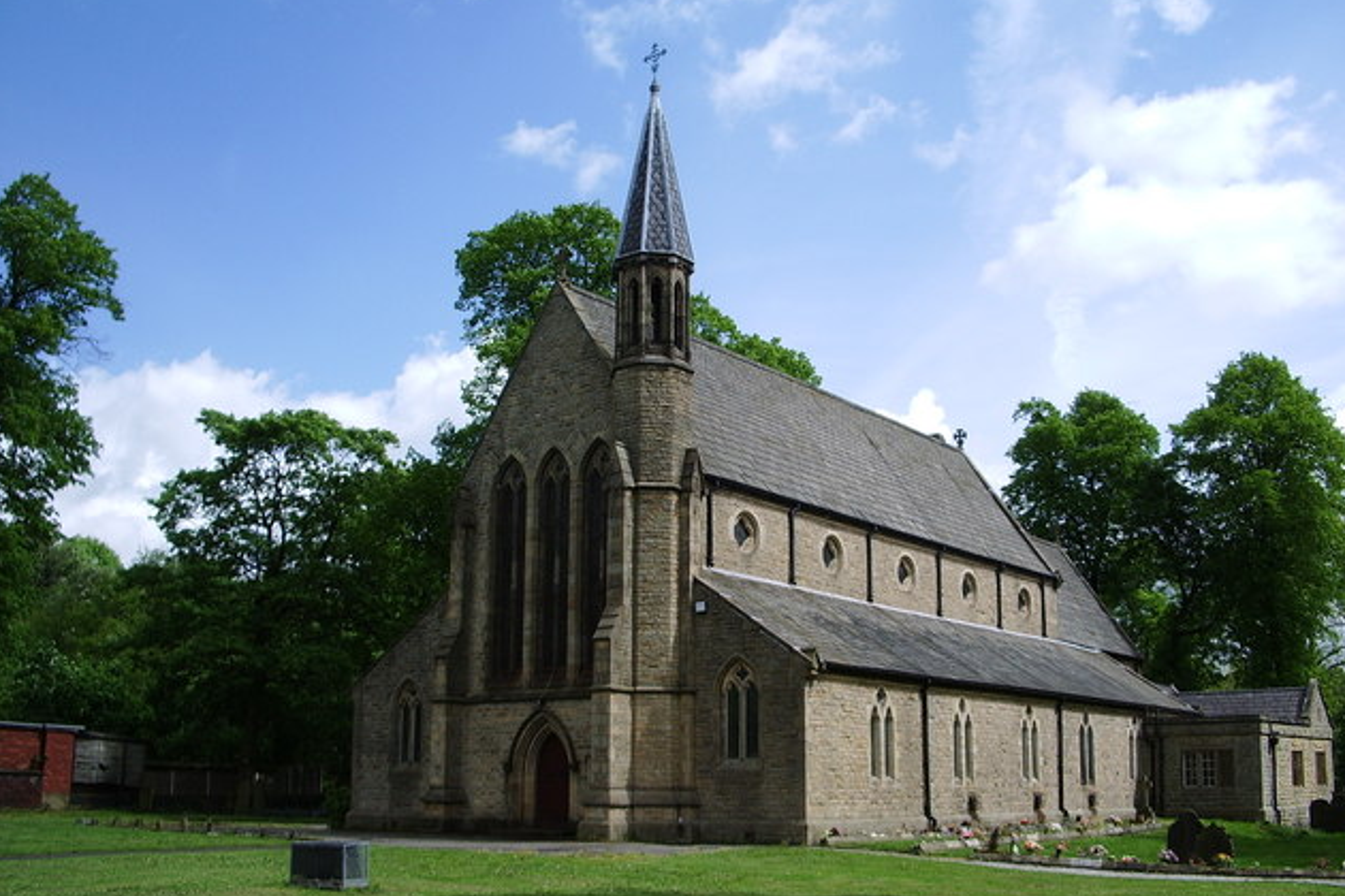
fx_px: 1382
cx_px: 679
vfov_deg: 35.9
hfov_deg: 51.9
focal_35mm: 37
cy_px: 465
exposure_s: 1/400
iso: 50
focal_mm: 5.8
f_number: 4.3
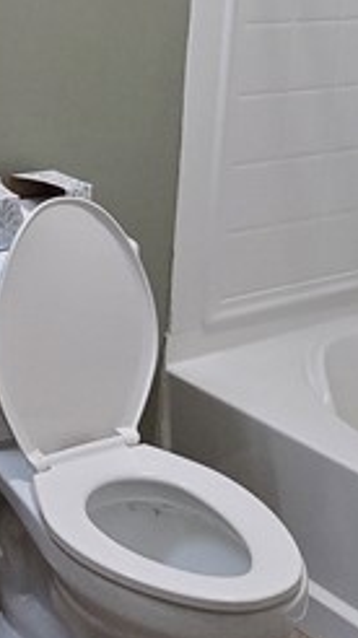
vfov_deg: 34.7
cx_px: -65
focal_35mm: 59
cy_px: 158
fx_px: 998
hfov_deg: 19.2
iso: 320
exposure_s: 1/60
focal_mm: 2.2
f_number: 2.2
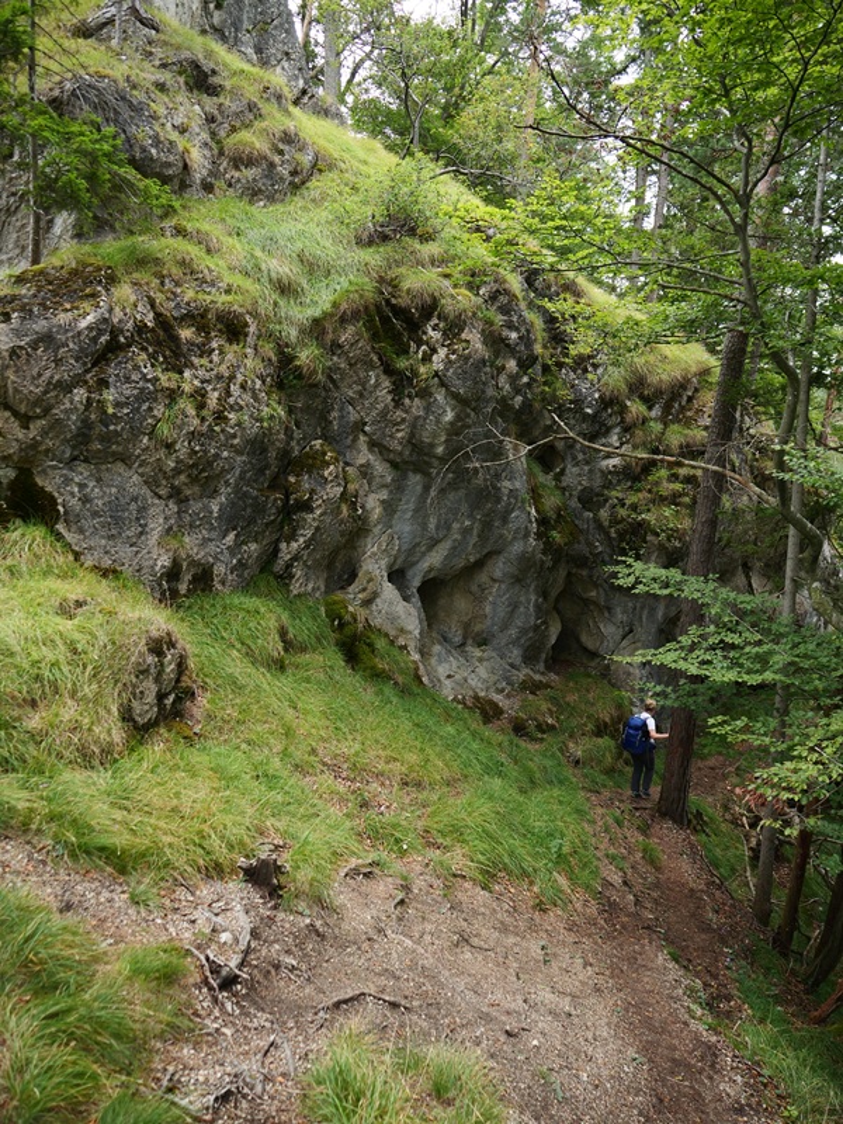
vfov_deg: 71.6
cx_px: 422
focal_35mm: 24
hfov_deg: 56.8
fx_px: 779
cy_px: 562
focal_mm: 12
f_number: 2.8
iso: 100
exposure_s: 1/100
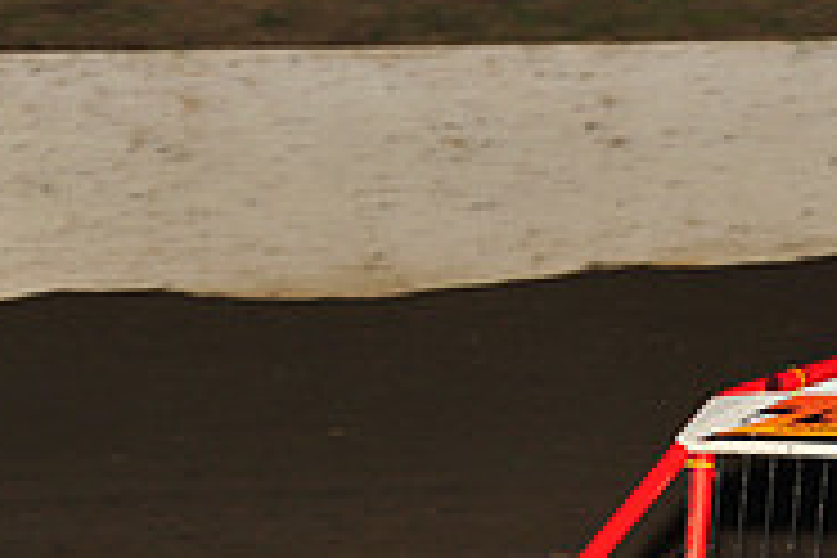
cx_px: 806
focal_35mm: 452
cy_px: 693
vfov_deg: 3.0
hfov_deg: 4.6
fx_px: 10508
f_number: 6.3
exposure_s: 1/320
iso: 800
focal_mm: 145
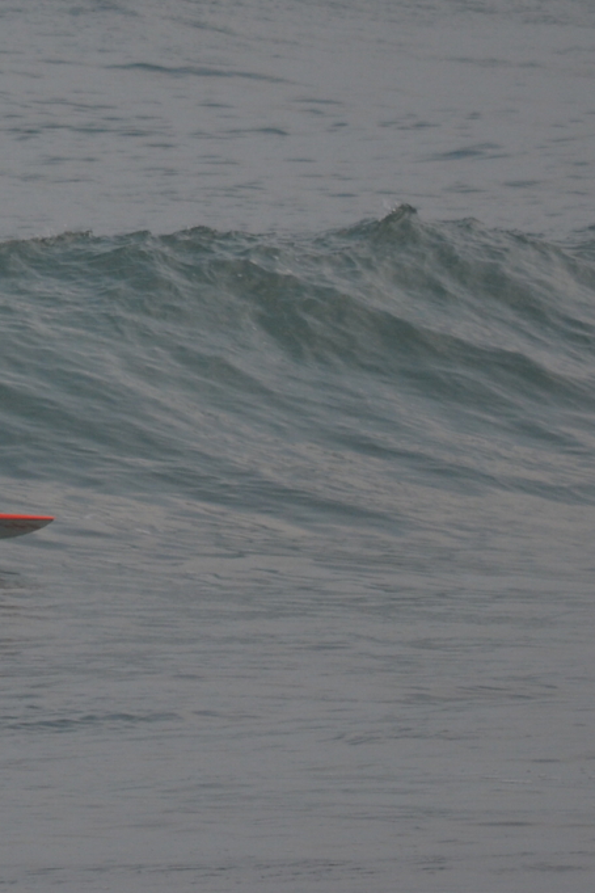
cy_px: 446
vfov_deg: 3.0
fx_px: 16783
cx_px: -48
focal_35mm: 677
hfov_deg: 2.0
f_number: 6.3
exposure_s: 1/1600
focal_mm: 300
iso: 400
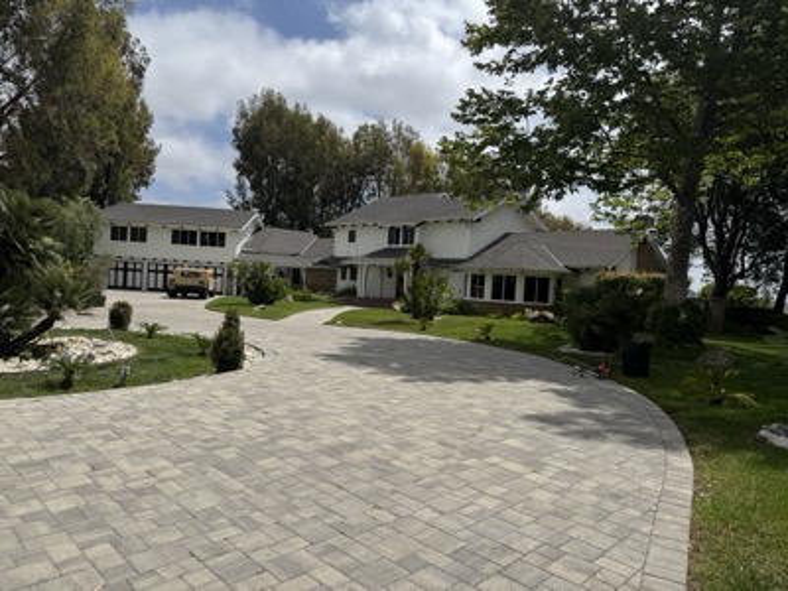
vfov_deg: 56.8
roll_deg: -3.4
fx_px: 546
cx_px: 394
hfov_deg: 71.6
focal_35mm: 24
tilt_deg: -1.0
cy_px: 296
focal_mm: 6.76
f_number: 1.78
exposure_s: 1/9009
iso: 80
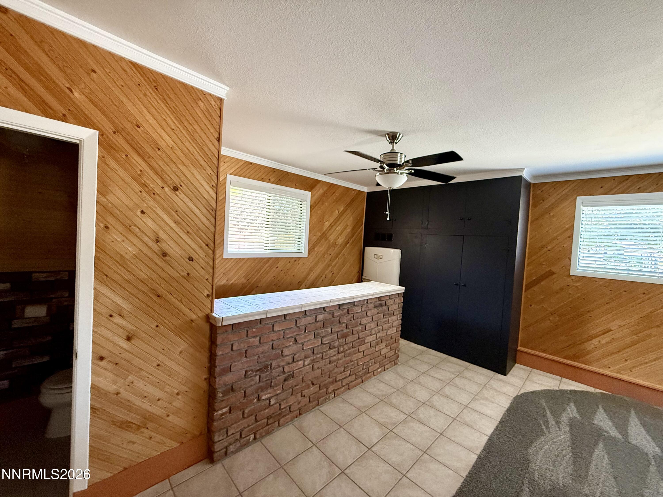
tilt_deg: -0.8
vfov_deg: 85.7
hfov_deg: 102.1
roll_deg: -3.6
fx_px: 268
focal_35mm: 14
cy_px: 248
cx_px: 332
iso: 400
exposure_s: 1/60
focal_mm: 2.22
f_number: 2.2
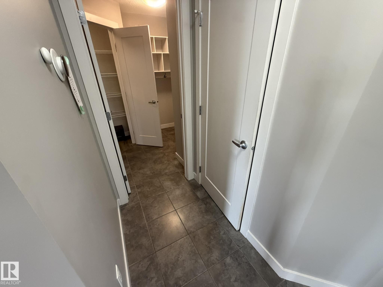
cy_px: 144
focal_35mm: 14
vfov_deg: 85.7
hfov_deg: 102.1
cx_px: 192
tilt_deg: -25.3
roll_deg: +1.6
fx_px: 155
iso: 400
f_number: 2.2
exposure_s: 1/60
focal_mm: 2.22
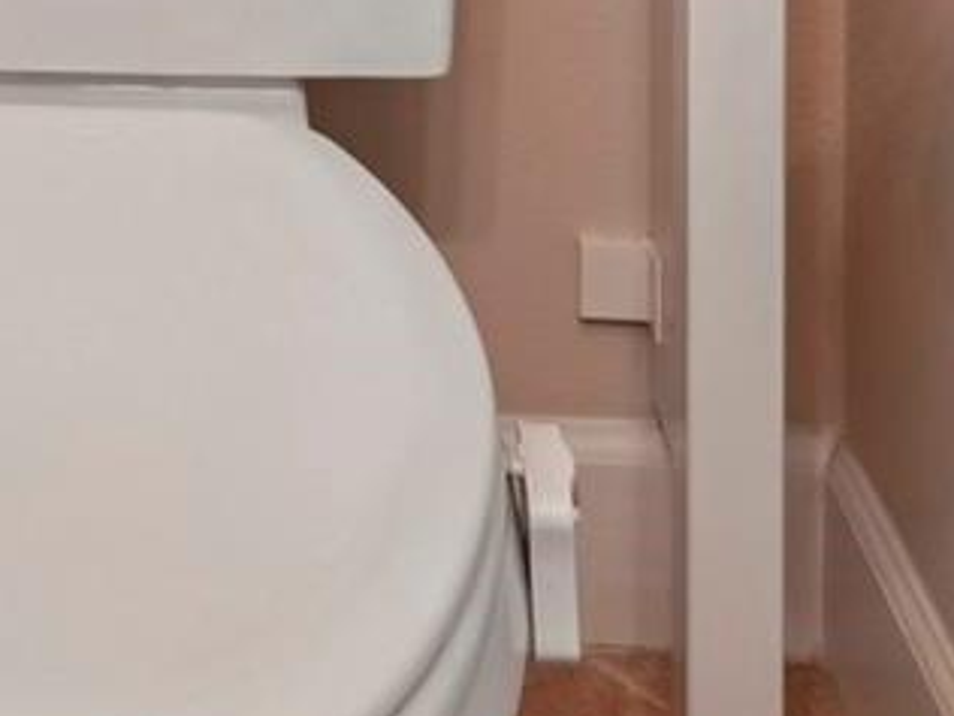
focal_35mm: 80
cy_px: -870
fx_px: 2217
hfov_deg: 23.3
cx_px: -6
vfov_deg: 14.1
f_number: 7.1
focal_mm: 16.5
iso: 400
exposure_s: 1/13
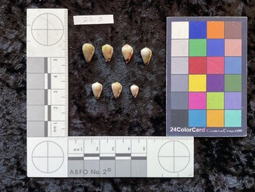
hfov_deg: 59.9
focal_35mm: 30
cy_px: 96
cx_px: 128
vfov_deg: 46.8
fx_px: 221
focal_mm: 3
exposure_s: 1/60
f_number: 1.8
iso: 50
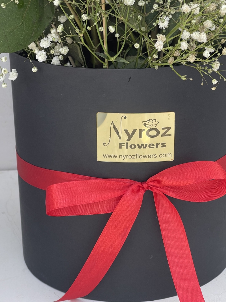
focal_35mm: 79
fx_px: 688
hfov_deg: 18.7
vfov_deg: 24.7
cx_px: 129
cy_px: 130
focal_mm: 7.5
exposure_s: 1/131
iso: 20
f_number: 2.2
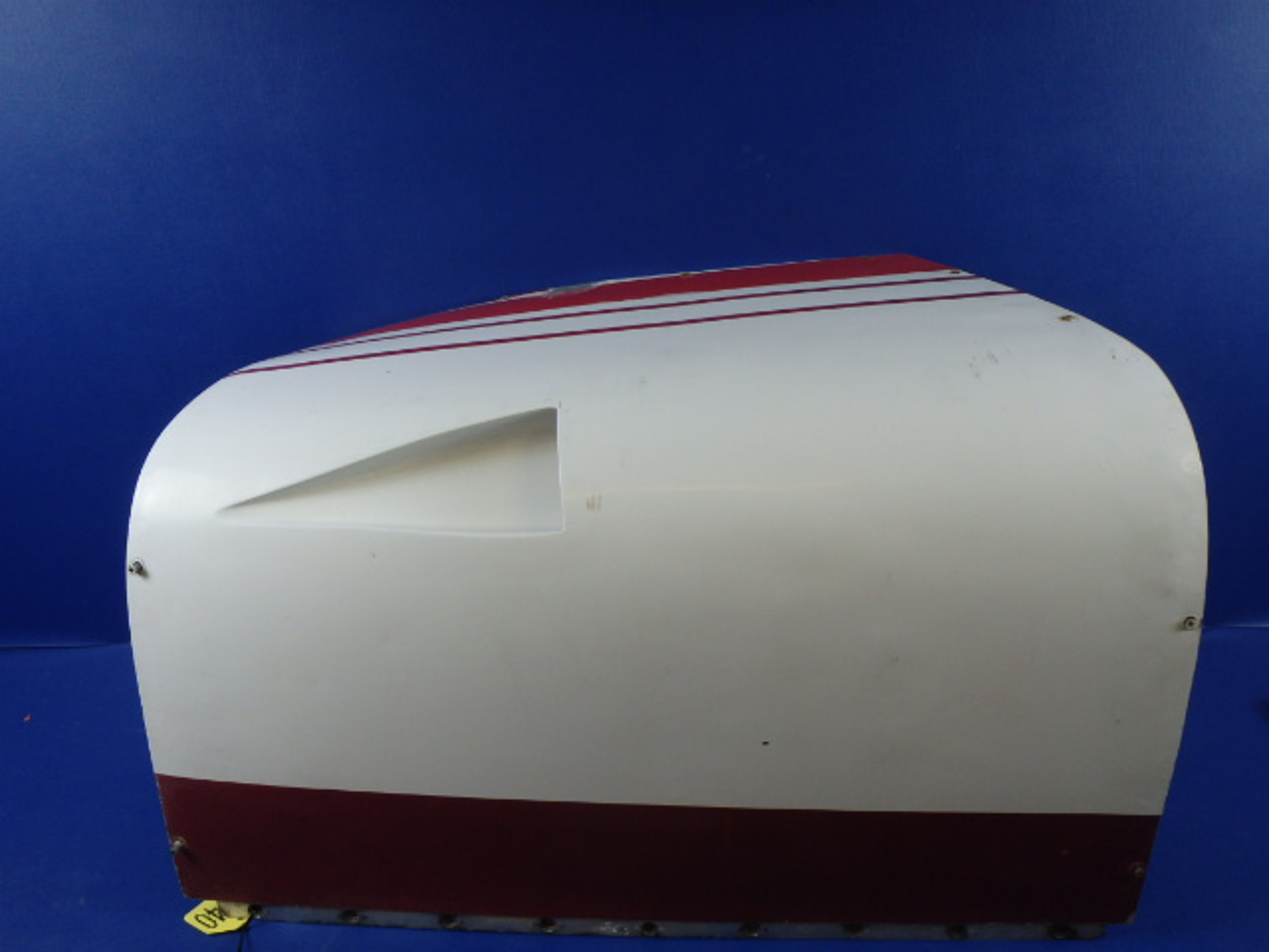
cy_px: 476
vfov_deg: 49.7
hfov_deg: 63.4
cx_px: 634
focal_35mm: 28
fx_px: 1026
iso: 200
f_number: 3.9
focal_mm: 5
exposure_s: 1/40
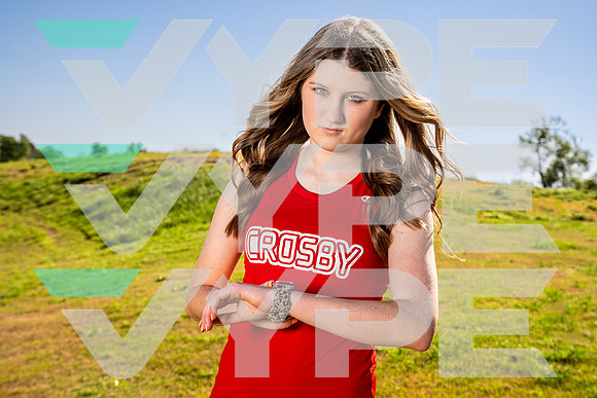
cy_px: 199
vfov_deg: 24.2
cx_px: 298
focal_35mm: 56
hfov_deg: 35.6
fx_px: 929
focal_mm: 56
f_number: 8
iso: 100
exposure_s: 1/250
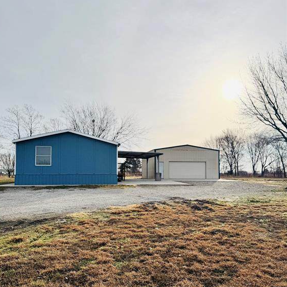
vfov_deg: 55.5
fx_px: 272
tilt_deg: +2.1
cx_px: 140
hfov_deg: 55.6
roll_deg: +0.4
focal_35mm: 29
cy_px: 162
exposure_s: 1/12346
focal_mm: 6.76
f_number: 1.78
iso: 64
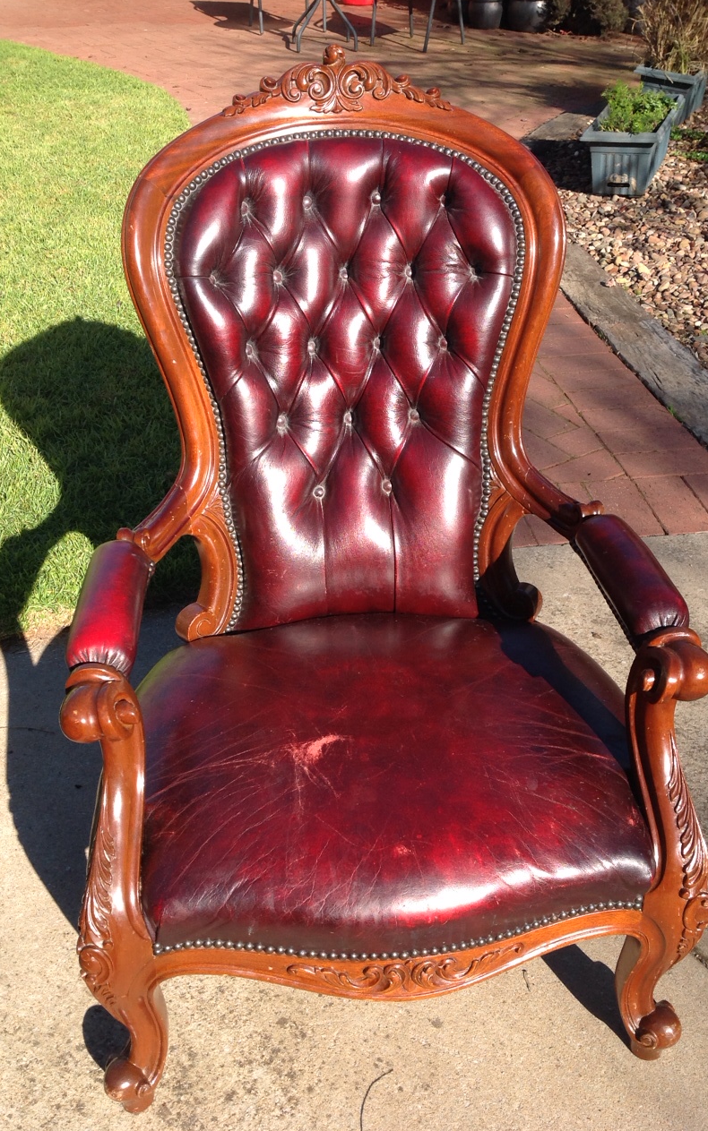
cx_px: 361
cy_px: 570
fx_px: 1172
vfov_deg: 51.5
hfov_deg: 33.6
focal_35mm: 38
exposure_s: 1/775
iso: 50
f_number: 2.4
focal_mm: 4.28
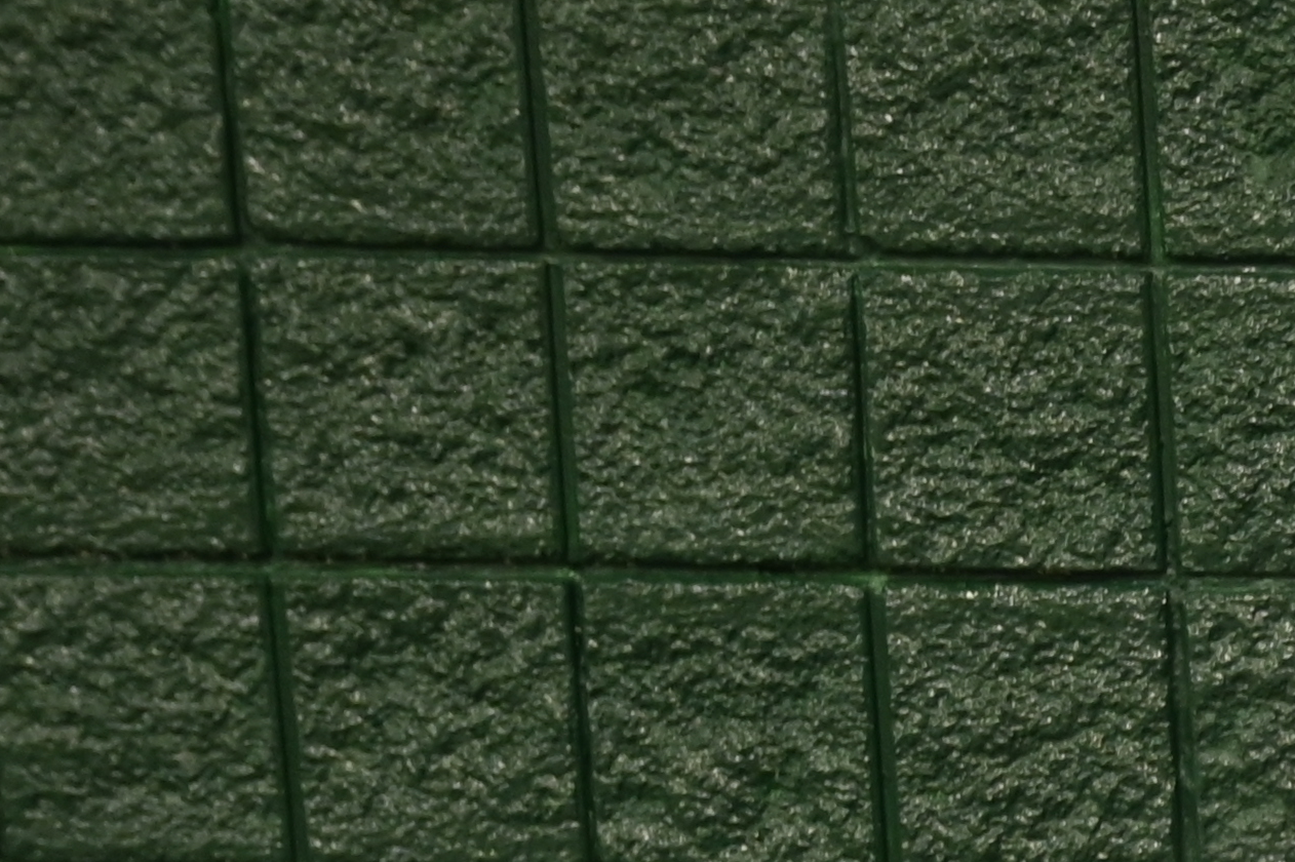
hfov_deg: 12.4
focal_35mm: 139
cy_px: 1593
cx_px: 2847
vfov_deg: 9.4
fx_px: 4997
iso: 1000
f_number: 4
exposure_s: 1/25
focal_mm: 29
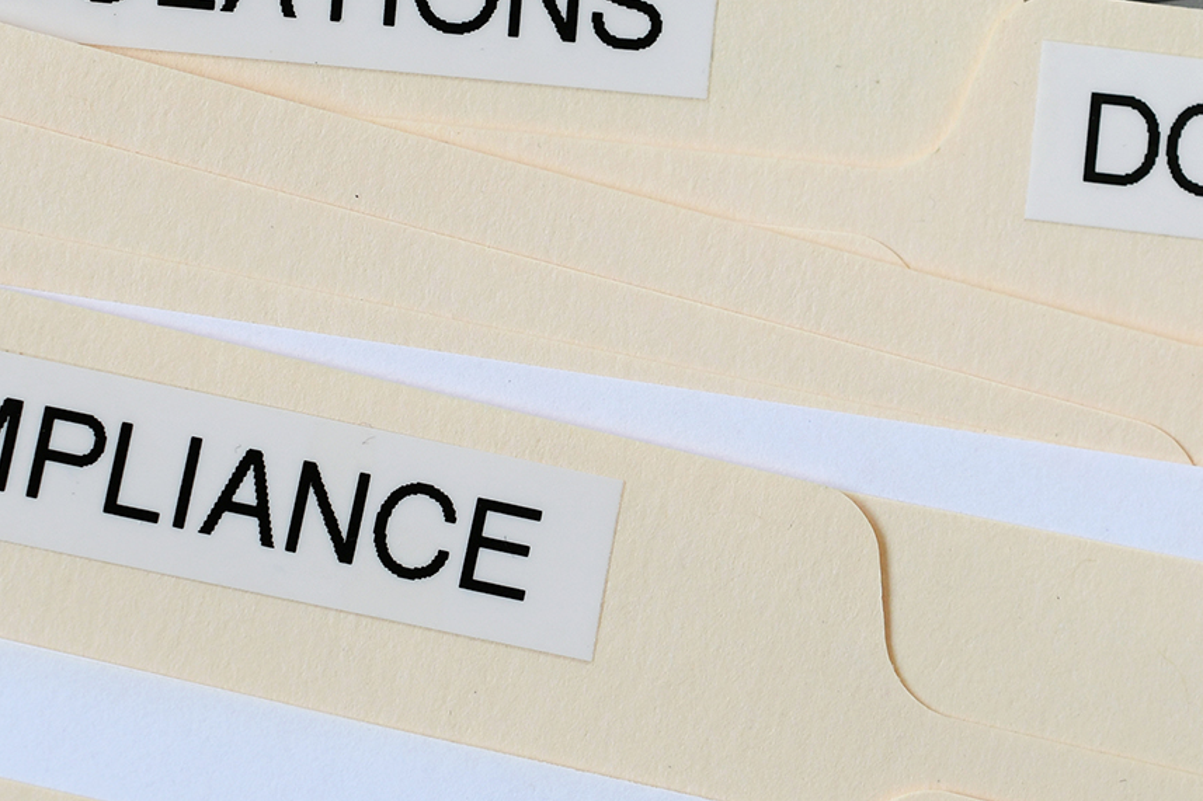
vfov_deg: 9.8
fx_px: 4677
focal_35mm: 140
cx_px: 863
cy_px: 377
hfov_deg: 14.6
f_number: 6.3
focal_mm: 40
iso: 200
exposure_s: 1/160
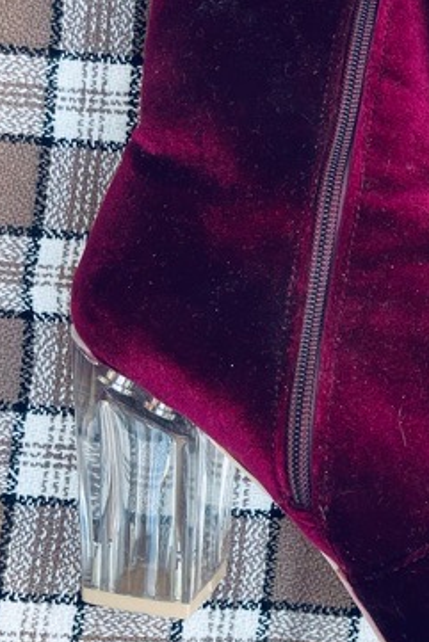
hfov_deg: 17.3
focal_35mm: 72
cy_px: 217
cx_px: 618
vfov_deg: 27.9
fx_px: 1286
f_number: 1.6
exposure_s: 1/121
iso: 64
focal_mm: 5.1
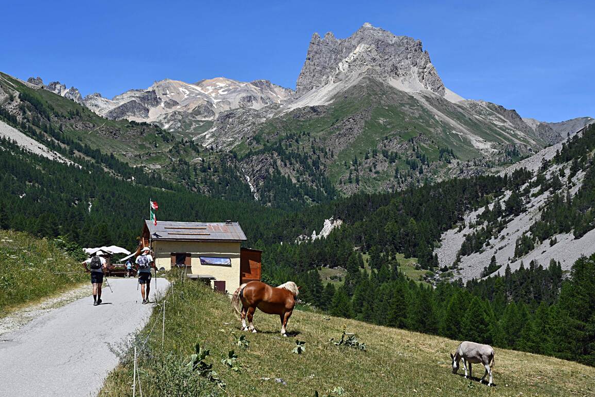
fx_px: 1058
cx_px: 302
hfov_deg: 31.4
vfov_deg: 21.2
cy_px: 197
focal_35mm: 64
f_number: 11
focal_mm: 42
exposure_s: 1/200
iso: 100
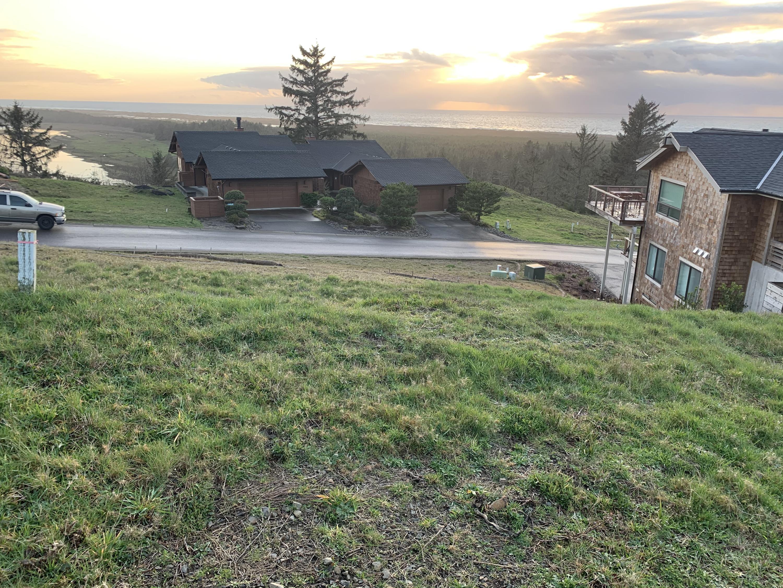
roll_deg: -0.9
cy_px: 294
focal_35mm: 26
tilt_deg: -16.8
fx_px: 588
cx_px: 392
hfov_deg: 67.3
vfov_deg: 53.1
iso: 25
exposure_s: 1/121
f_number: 1.8
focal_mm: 4.25
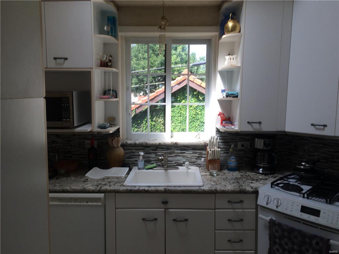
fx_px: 284
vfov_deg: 48.2
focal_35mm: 29
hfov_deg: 61.7
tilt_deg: -6.6
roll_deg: -0.6
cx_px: 170
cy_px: 127
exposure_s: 1/201
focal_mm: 4.15
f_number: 2.2
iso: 32
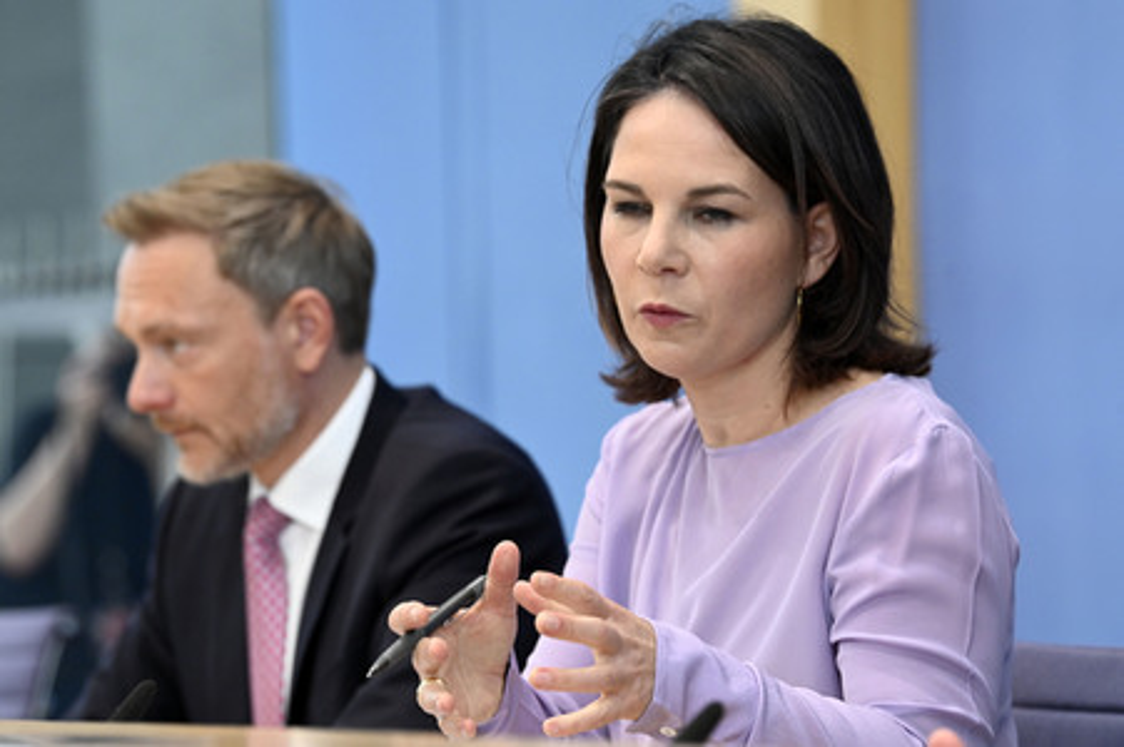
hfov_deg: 10.8
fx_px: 5928
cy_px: 374
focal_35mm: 190
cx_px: 562
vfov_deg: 7.2
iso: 5000
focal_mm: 190
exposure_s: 1/640
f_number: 6.3
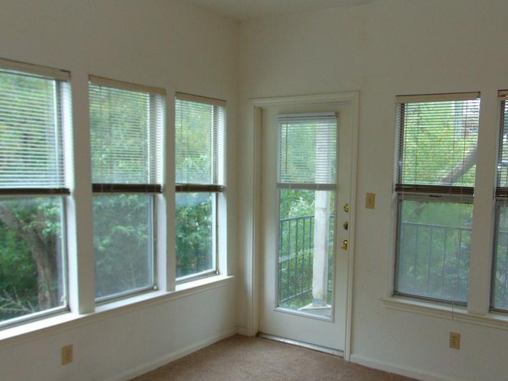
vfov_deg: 44.1
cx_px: 305
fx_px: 470
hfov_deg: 56.4
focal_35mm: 32
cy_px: 215
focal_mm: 4.5
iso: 100
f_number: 3
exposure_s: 1/40
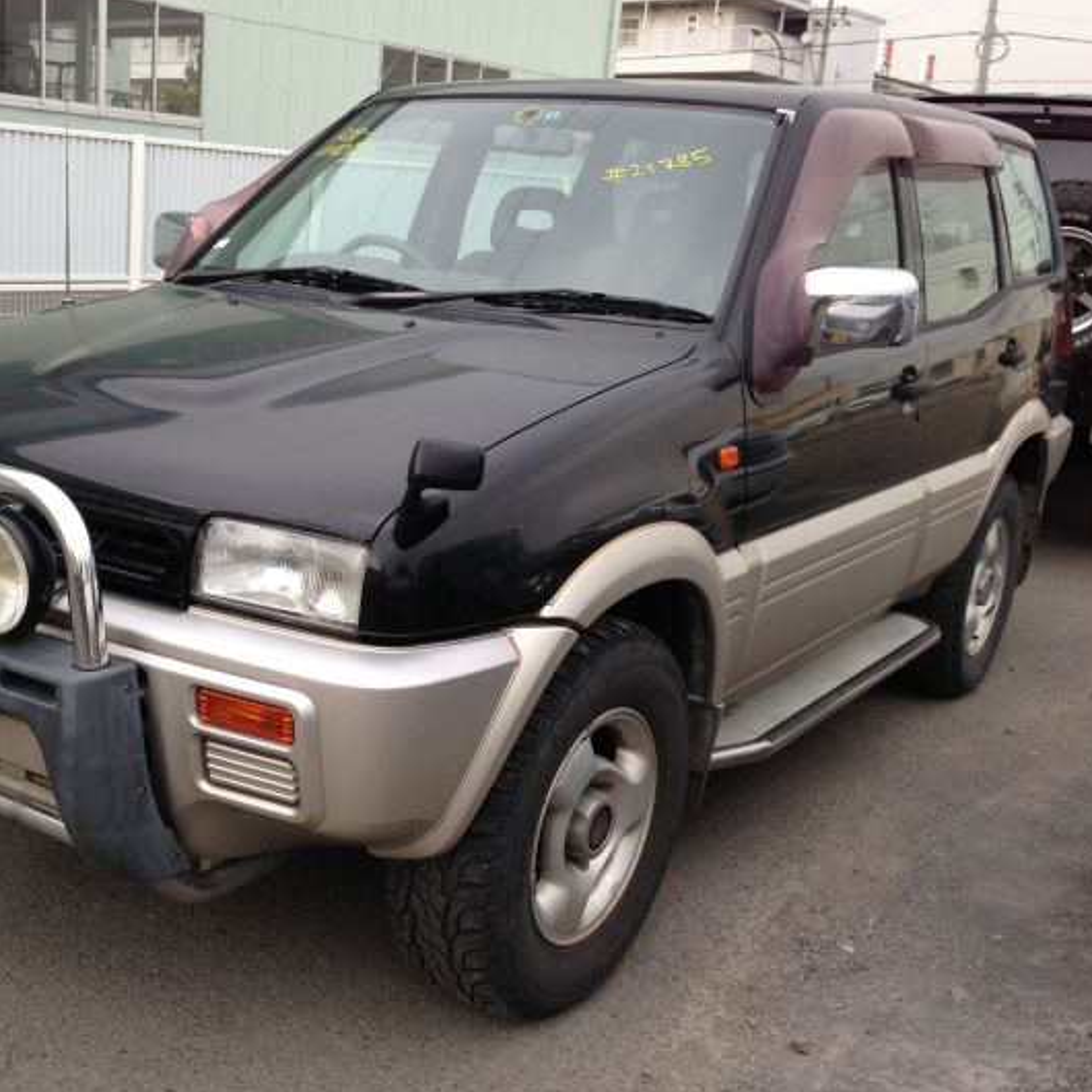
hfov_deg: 37.7
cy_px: 565
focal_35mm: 44
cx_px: 326
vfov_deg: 38.3
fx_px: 1570
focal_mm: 4.13
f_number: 2.4
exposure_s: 1/311
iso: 50
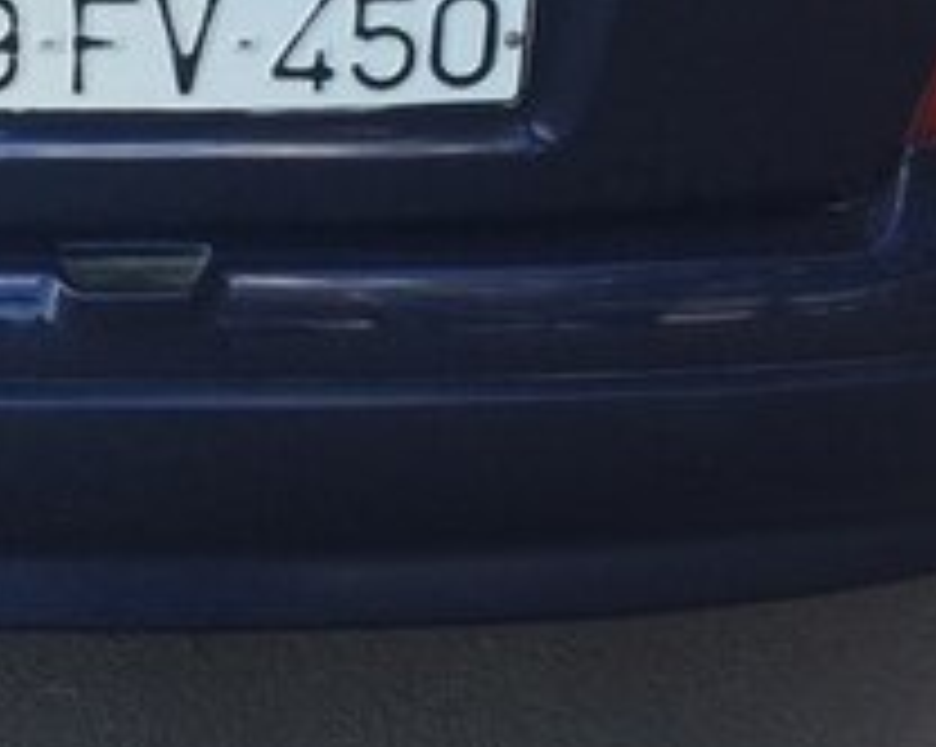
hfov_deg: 20.8
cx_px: 81
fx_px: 2491
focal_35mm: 90
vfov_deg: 16.1
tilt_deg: -20.5
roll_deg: +0.4
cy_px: -232
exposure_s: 1/134
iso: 32
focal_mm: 4.15
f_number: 2.2
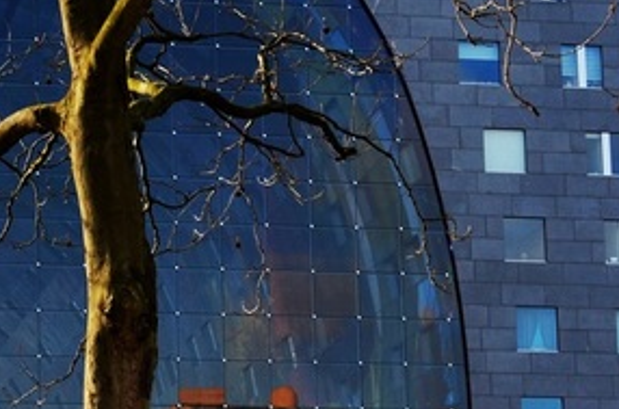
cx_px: -106
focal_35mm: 126
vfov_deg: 10.6
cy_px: 502
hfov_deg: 15.7
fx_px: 2161
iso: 250
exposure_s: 1/250
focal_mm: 30
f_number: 8
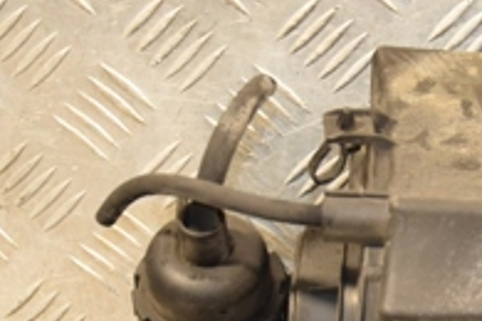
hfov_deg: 10.8
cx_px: 569
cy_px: 321
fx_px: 2504
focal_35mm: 187
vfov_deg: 7.3
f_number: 5
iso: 800
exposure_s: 1/80
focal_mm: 38
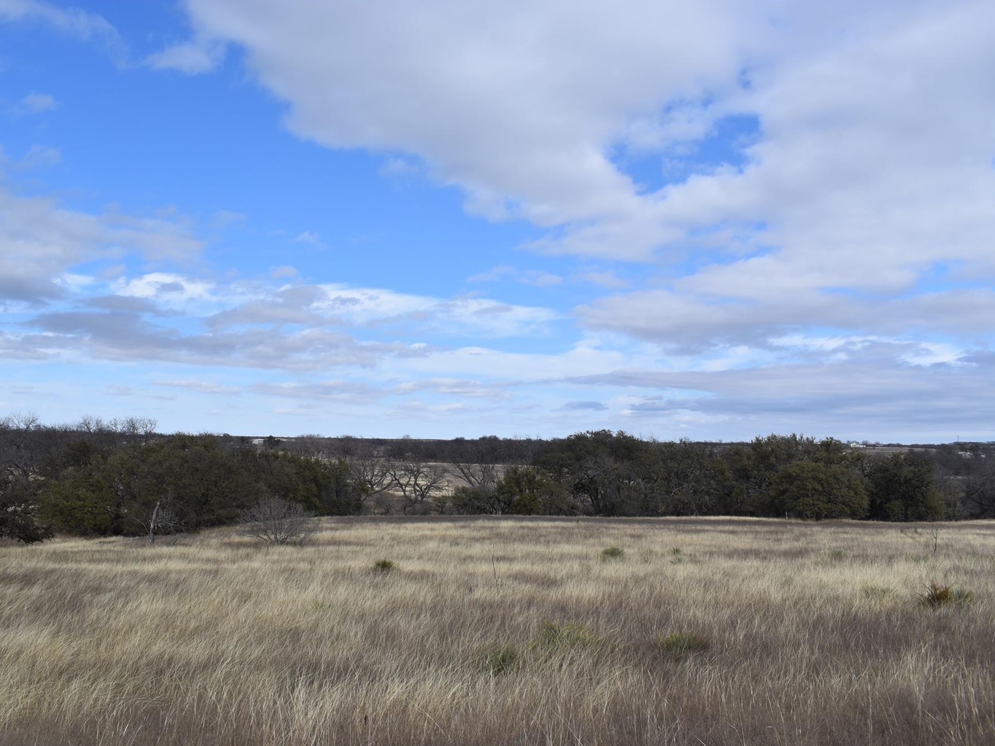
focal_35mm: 30
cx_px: 455
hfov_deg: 59.9
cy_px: 380
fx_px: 862
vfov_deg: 46.8
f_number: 9
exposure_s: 1/320
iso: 100
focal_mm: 18
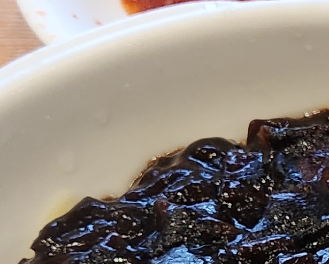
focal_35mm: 146
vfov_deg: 10.2
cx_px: 434
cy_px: 393
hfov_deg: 12.8
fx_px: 1422
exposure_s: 1/120
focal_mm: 5.4
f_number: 1.8
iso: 500
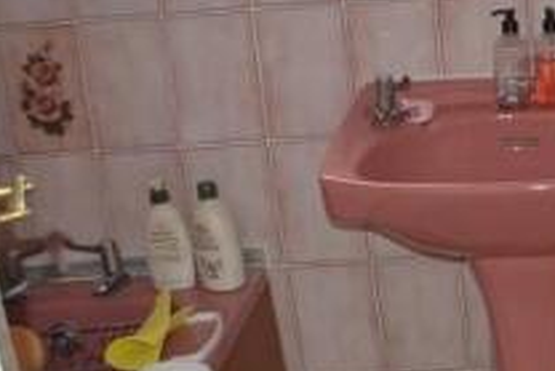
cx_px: 731
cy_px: 132
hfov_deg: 18.2
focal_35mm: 104
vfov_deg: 13.2
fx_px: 1604
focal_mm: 22
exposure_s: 1/60
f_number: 3.8
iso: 800
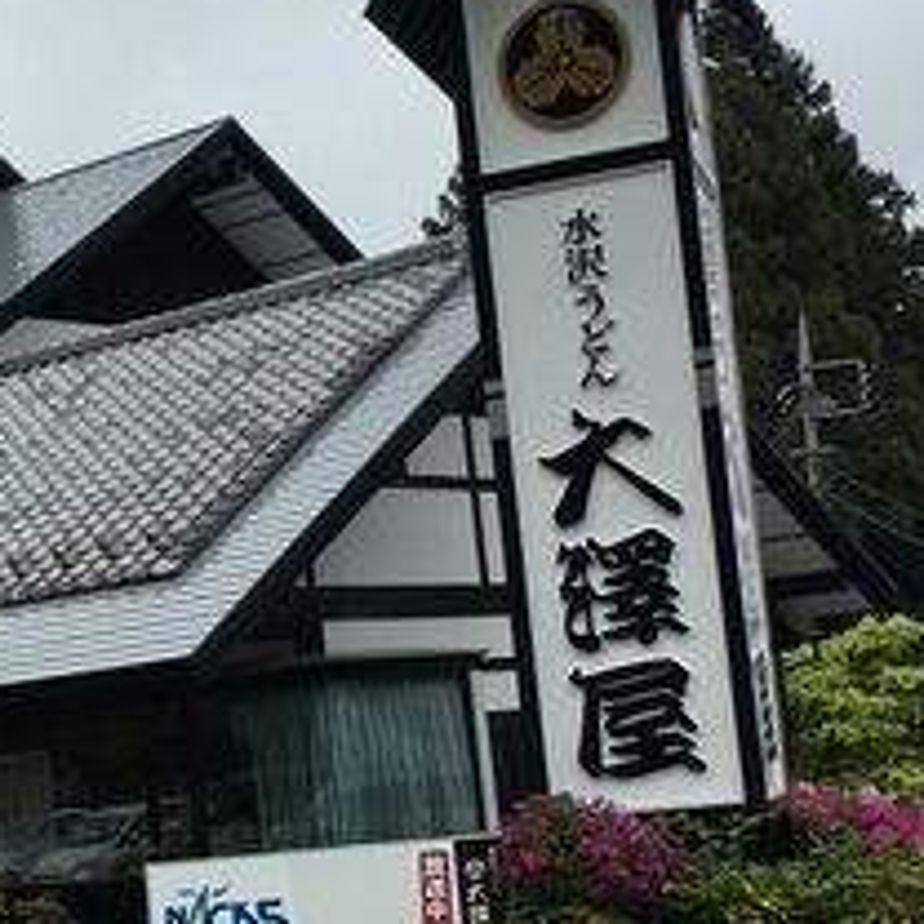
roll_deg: +5.0
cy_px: 644
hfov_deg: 21.3
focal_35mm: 79
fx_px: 2386
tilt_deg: +3.6
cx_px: 44
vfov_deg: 21.8
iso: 25
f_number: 2.2
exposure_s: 1/1399
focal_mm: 4.15
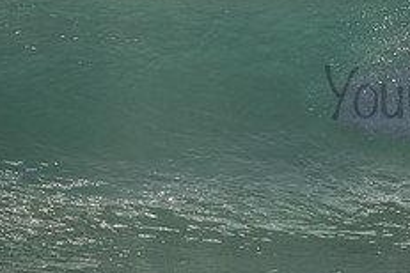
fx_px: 14281
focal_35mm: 1254
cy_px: 77
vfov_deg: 1.1
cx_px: 508
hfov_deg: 1.6
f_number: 5.6
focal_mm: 500
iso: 72
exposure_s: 1/2000
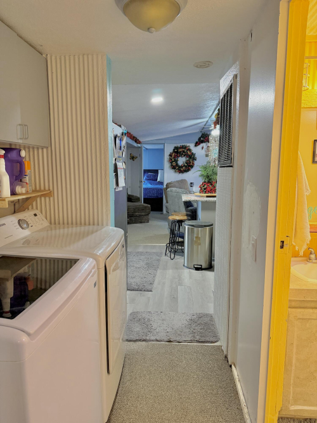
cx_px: 158
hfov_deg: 56.8
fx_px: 293
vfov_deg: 71.6
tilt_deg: -8.7
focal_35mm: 24
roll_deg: +0.4
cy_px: 212
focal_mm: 6.76
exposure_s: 1/60
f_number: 1.78
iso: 500
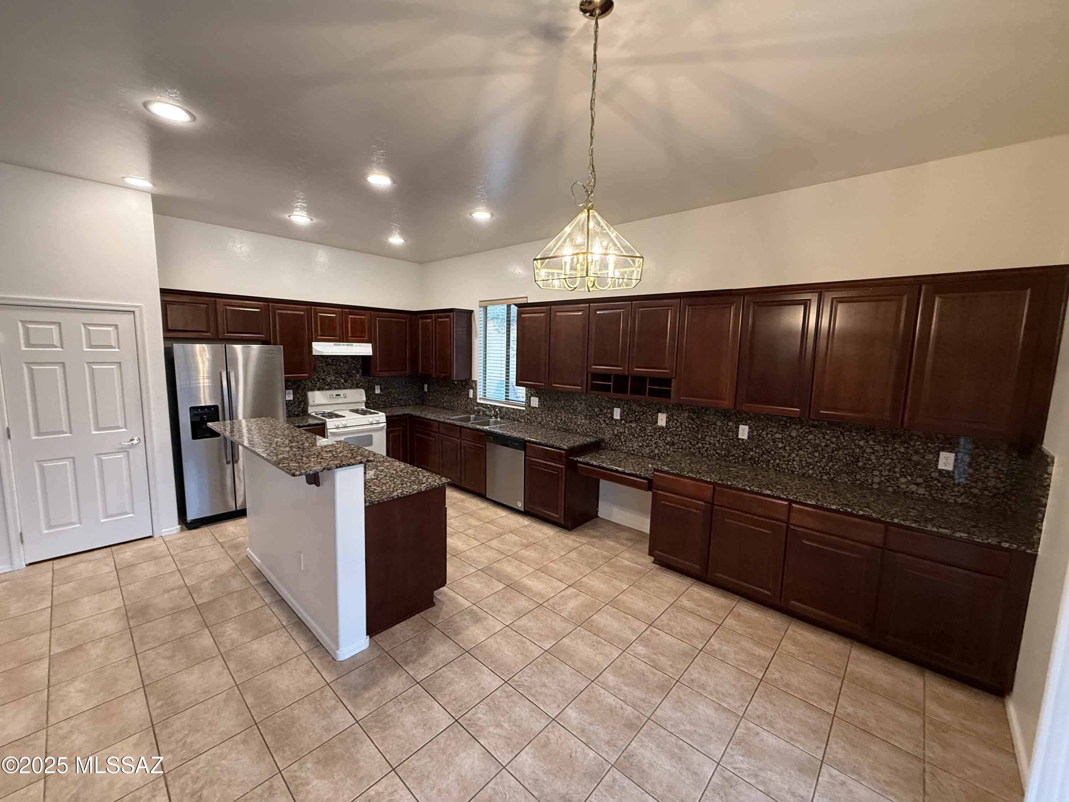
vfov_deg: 85.7
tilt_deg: -6.8
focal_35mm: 14
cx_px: 534
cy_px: 401
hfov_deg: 102.1
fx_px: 432
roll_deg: -1.5
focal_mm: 2.22
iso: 400
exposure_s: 1/60
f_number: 2.2
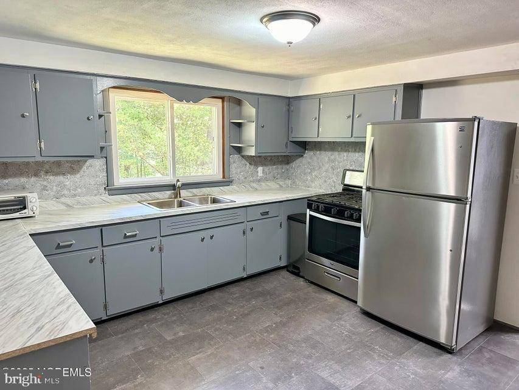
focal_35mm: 24
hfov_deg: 71.6
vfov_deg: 56.8
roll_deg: -0.8
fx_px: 360
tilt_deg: -8.9
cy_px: 195
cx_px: 260
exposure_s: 1/60
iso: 640
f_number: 1.78
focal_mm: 6.86
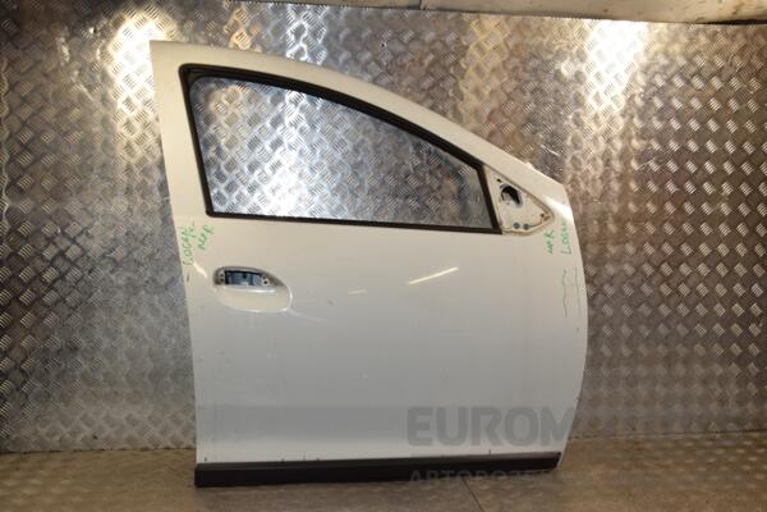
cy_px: 256
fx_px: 767
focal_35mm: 36
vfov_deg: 36.9
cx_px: 384
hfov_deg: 53.1
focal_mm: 24
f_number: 7.1
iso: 800
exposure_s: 1/200
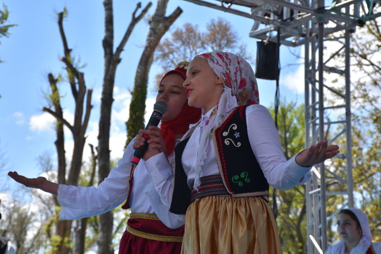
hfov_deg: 20.4
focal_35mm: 100
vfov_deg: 13.7
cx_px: 177
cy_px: 121
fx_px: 1058
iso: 140
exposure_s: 1/500
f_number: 8
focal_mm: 62
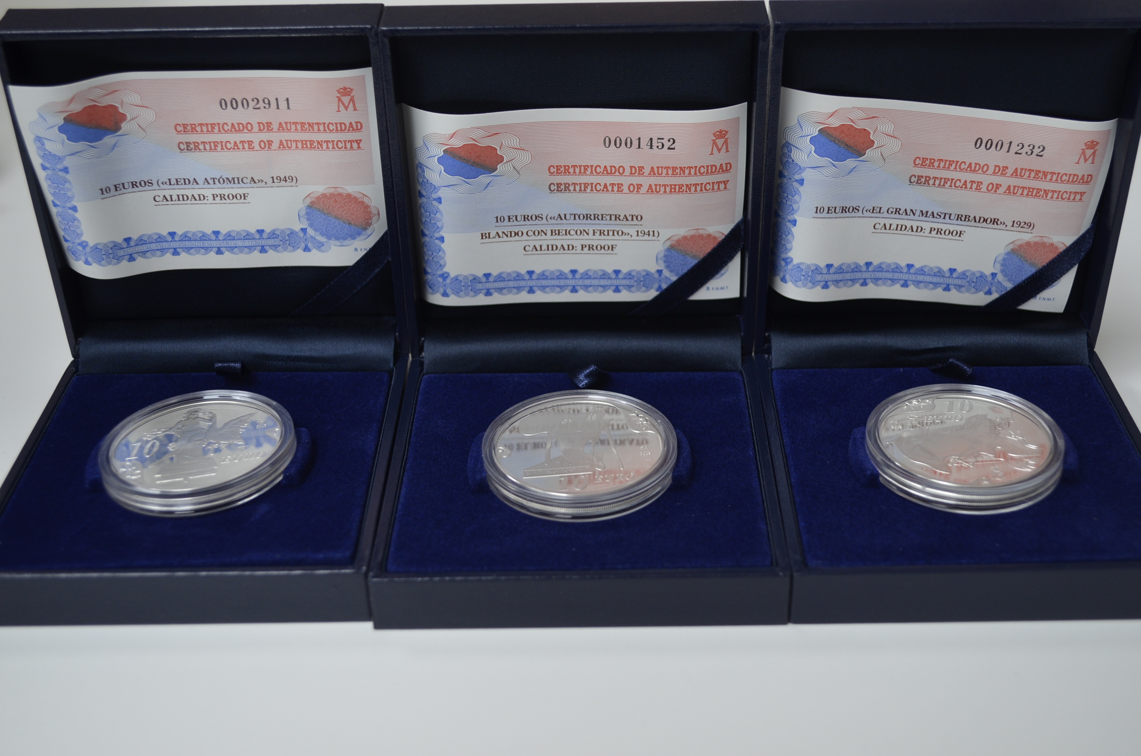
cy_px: 378
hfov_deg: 41.2
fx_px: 1518
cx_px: 570
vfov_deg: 28.0
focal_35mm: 48
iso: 400
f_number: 4.8
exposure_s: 1/60
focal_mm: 32
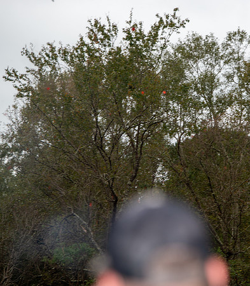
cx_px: 171
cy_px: 143
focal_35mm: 238
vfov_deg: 7.8
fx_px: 2088
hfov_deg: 6.8
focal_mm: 175
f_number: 5.6
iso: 320
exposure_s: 1/250
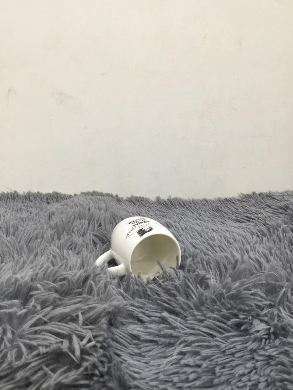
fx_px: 361
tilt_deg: -11.6
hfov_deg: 44.2
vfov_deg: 56.8
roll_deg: +0.2
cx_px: 146
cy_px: 192
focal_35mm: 32
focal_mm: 3.3
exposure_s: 1/33
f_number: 2.4
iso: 100
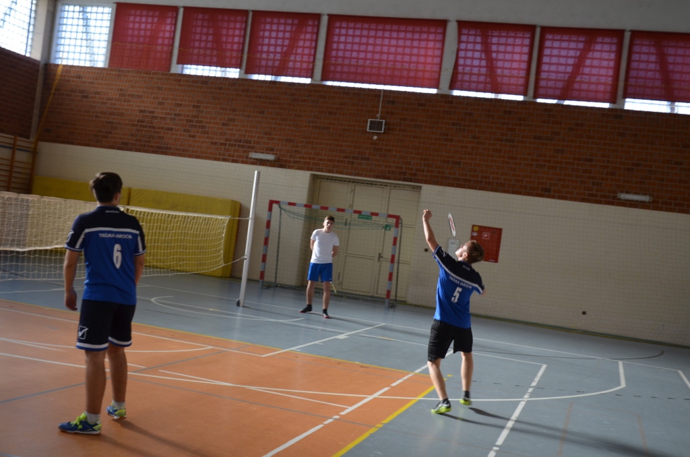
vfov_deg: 31.7
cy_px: 228
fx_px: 803
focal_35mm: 42
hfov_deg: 46.5
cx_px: 345
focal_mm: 28
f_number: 5
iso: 400
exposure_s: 1/100
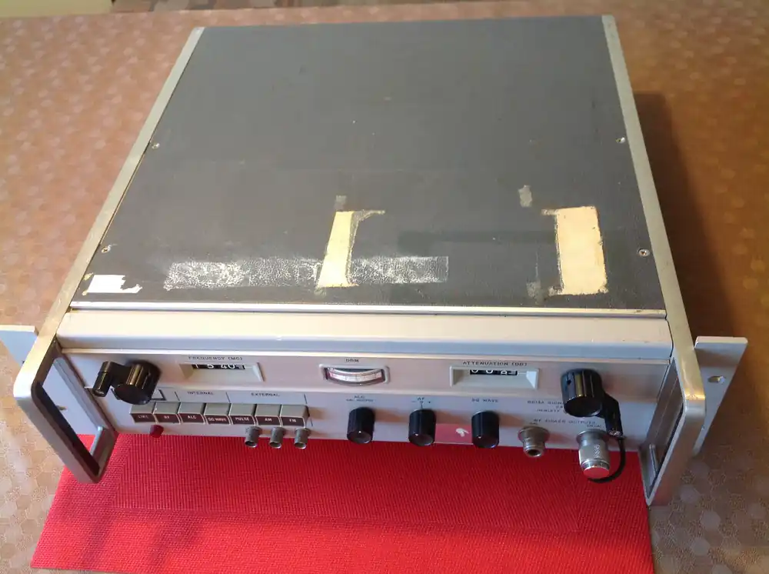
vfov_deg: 40.6
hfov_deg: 52.7
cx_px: 384
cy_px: 287
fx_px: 776
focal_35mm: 35
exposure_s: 1/15
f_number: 2.4
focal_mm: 4.28
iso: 100
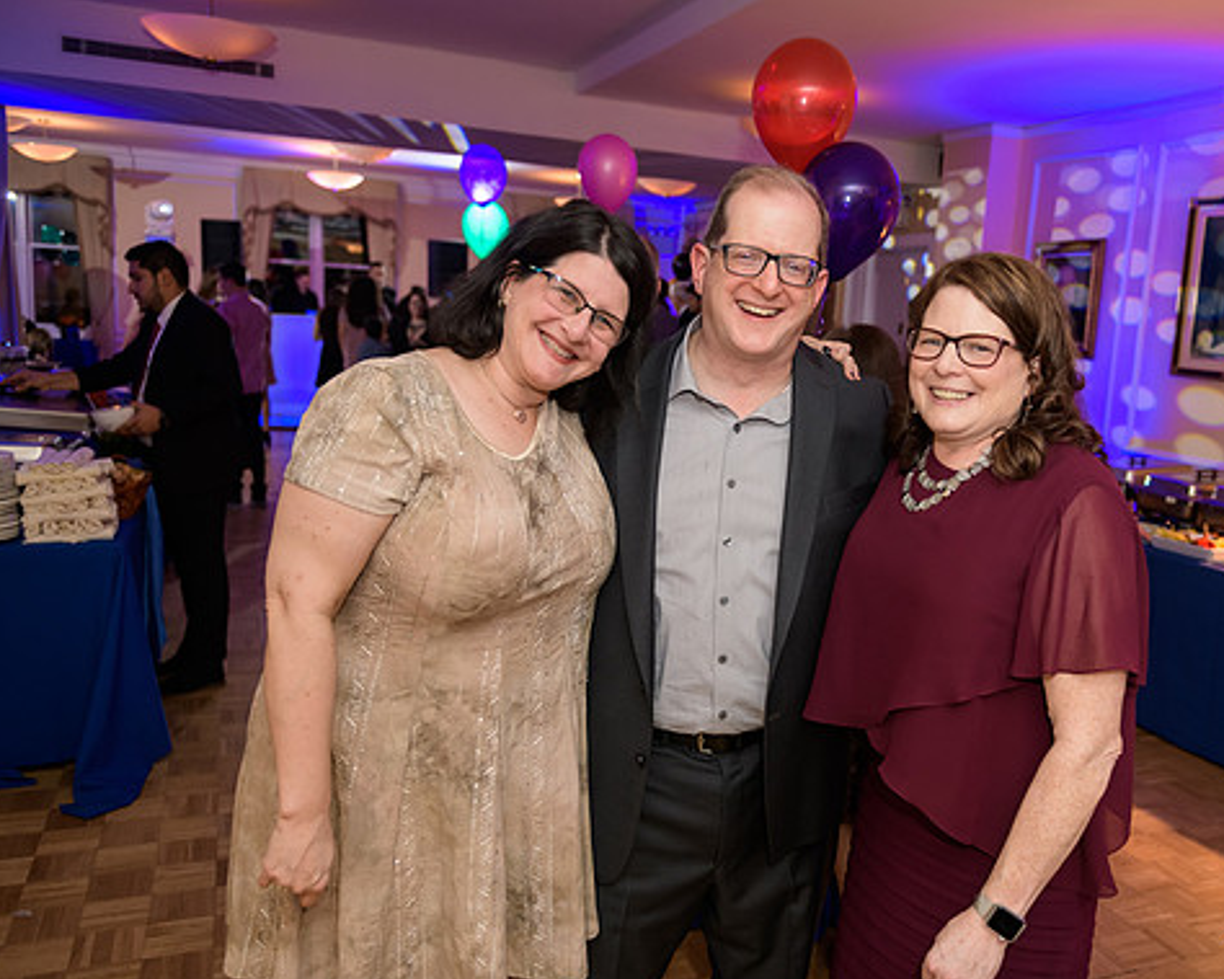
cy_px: 497
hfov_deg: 56.8
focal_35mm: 31
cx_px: 728
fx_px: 1123
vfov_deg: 47.1
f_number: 3.2
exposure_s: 1/125
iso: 800
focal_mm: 27
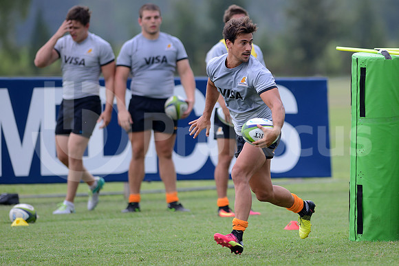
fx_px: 3326
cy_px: 133
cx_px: 200
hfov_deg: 6.9
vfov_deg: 4.6
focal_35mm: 300
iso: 200
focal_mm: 300
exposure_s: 1/800
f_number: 2.8
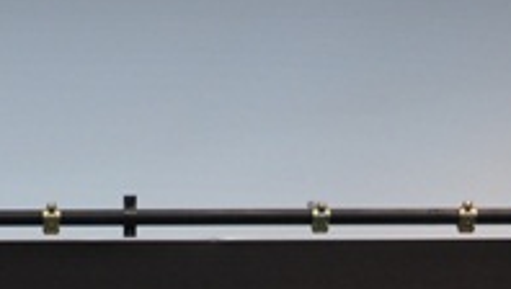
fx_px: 2361
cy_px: 707
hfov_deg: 12.1
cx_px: -59
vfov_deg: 6.6
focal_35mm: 174
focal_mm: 22
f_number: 4
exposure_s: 1/15
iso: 400
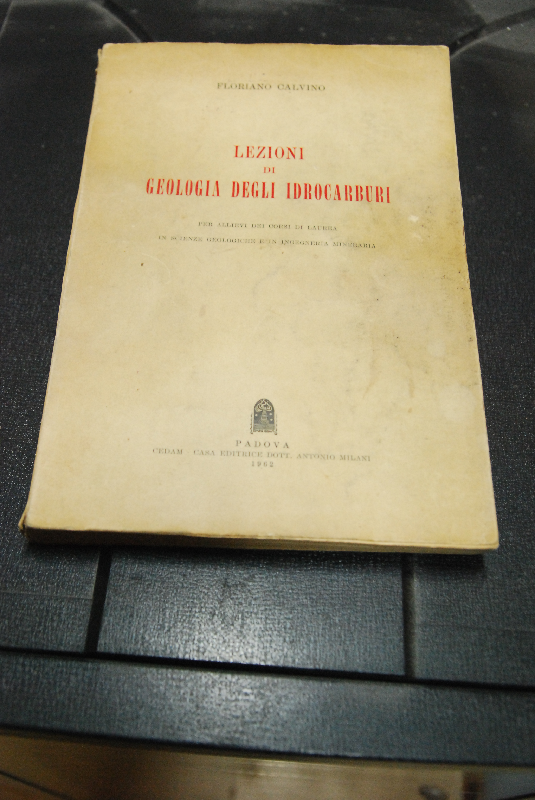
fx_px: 800
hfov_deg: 37.0
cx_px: 268
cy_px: 400
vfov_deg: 53.1
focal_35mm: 36
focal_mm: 24
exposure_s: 1/60
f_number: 5.6
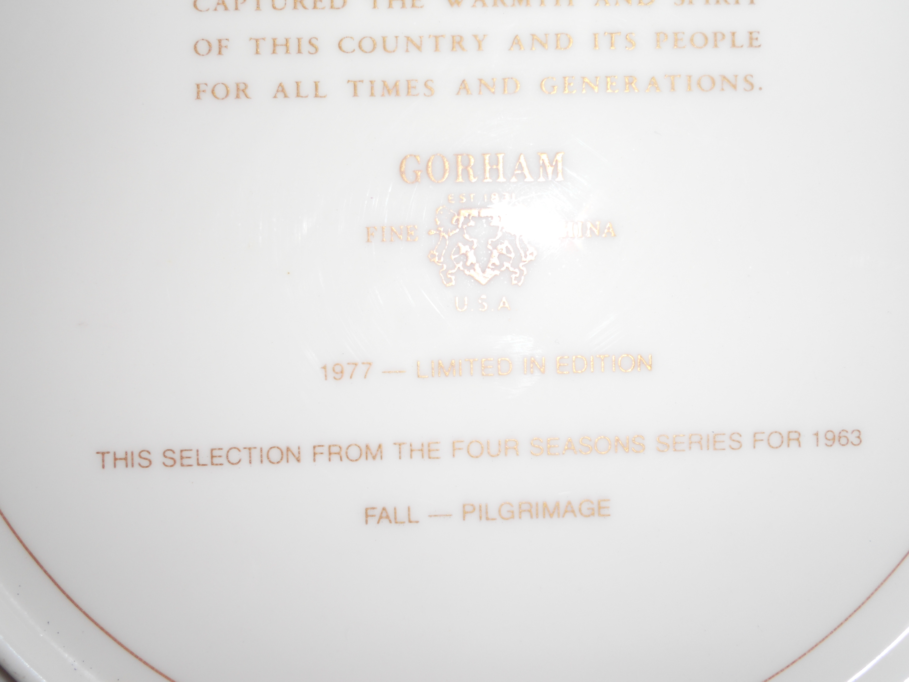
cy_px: 341
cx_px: 454
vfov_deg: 44.2
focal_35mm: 32
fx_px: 840
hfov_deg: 56.8
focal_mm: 5.8
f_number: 8.8
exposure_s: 1/25
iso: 80
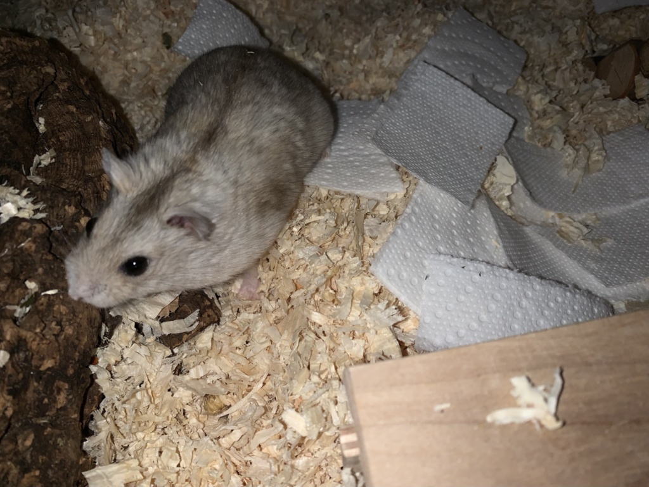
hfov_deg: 67.3
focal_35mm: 26
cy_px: 244
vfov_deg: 53.1
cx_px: 324
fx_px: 487
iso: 25
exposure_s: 1/70
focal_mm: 4.25
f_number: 1.8
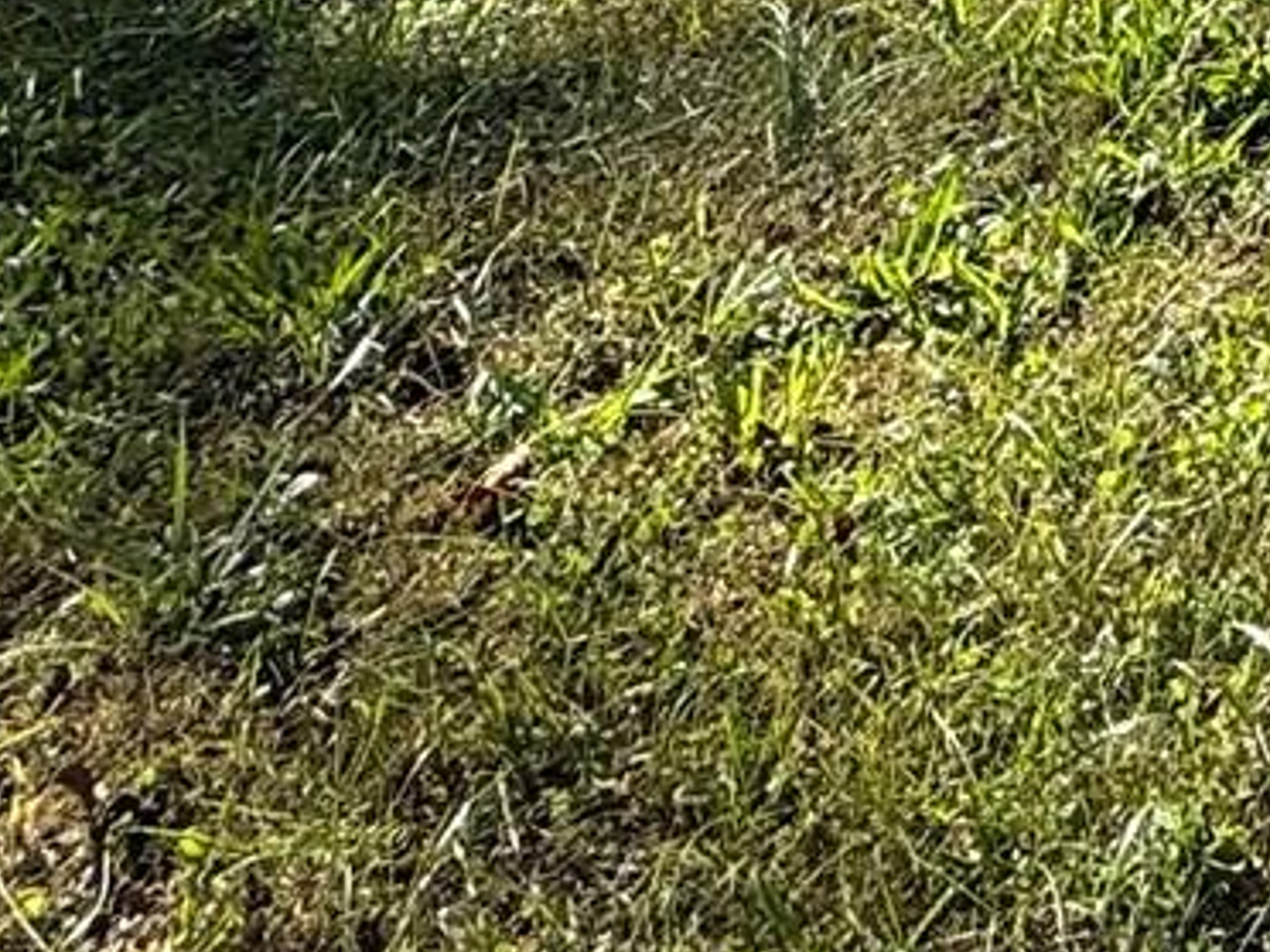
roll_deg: +0.9
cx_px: 2134
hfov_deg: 20.1
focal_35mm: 77
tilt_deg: +4.8
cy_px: -1140
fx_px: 2825
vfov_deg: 14.6
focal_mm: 2.22
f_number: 2.2
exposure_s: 1/439
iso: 50
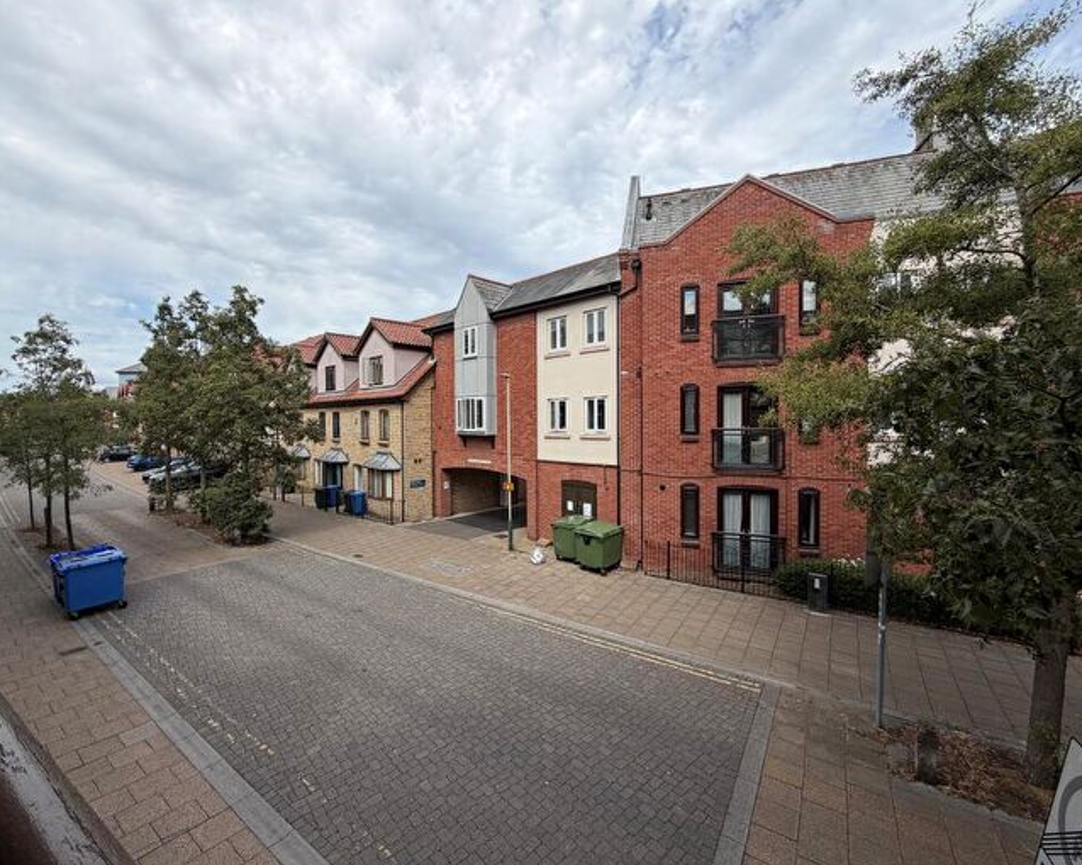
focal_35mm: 15
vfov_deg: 84.0
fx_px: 480
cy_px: 427
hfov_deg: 96.7
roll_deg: +0.8
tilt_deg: -0.4
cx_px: 509
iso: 20
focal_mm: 2.22
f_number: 2.2
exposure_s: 1/799
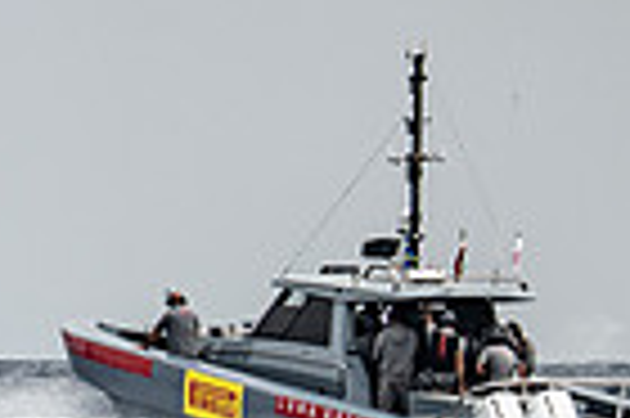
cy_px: -60
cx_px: -799
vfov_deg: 1.3
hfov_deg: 2.0
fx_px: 17846
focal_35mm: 1021
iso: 100
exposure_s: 1/1600
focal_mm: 200
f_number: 4
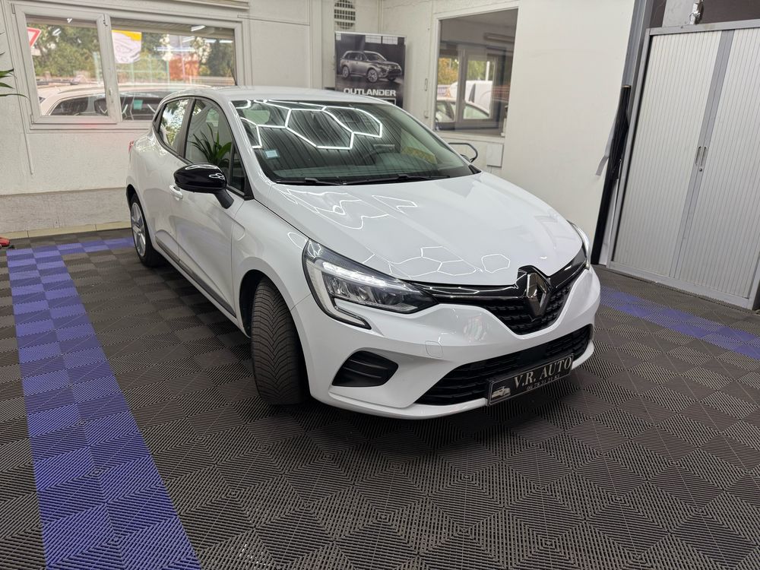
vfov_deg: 56.8
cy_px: 285
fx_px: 527
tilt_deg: -19.5
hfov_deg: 71.6
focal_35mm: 24
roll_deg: -1.8
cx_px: 380
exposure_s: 1/100
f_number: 1.78
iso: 100
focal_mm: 6.76
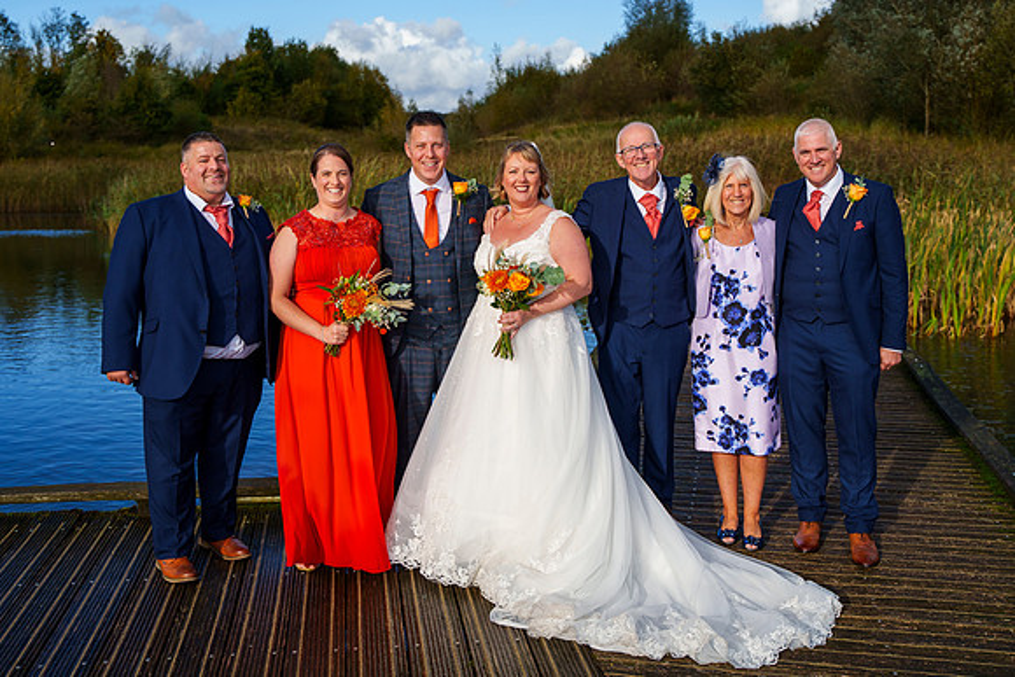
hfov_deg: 50.7
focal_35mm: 38
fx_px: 1072
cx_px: 502
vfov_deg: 35.0
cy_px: 294
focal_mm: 33
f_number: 3.2
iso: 400
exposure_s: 1/6400
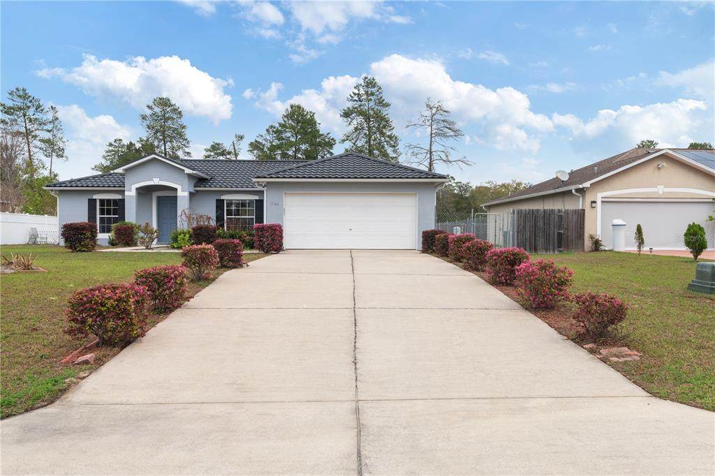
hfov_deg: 73.8
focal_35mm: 24
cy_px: 238
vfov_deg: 53.1
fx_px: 476
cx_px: 358
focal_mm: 24
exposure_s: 1/80
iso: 100
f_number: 8
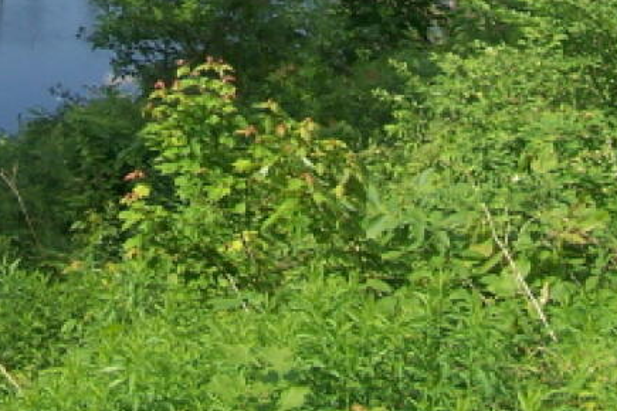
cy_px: -318
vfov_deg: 10.4
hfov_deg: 16.4
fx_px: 2125
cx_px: 155
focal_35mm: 124
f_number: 2.8
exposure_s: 1/800
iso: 80
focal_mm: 6.3
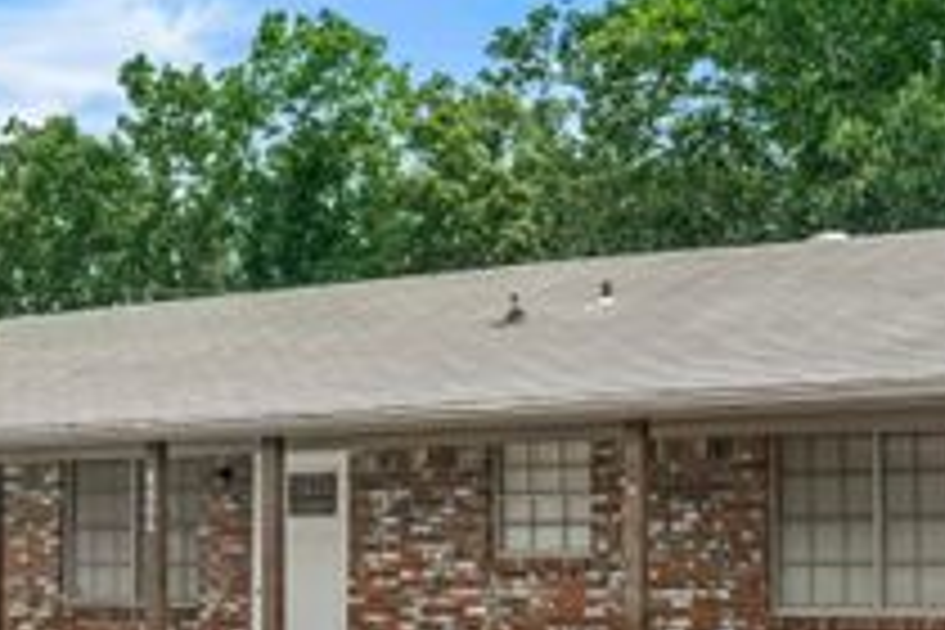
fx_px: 1811
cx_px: 558
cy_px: 524
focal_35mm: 69
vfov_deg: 19.5
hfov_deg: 29.2
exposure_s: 1/50
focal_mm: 19.1
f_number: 8
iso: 400
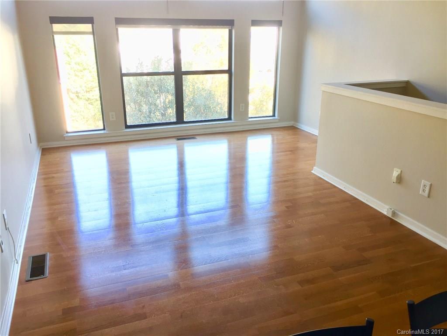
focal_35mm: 29
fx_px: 374
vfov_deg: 48.2
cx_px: 224
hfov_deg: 61.7
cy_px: 168
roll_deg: -0.7
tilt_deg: -18.4
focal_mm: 4.15
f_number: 2.2
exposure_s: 1/30
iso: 50
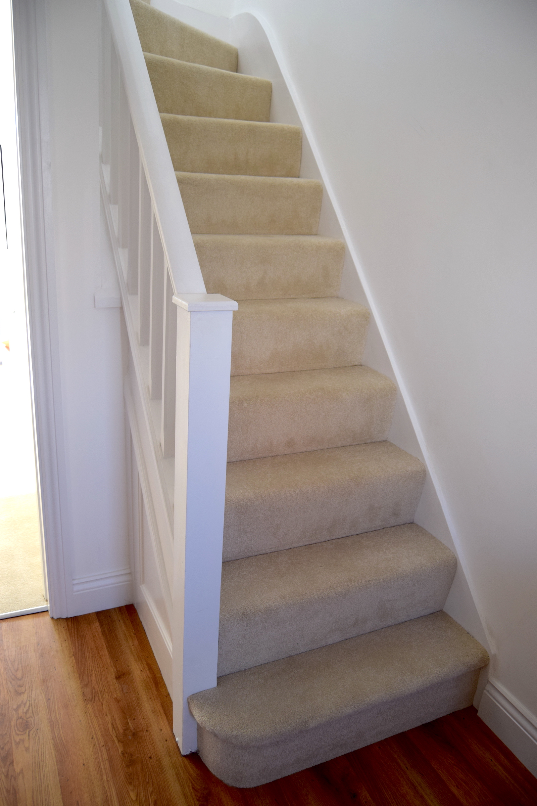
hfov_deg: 47.9
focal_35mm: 27
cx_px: 268
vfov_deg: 67.4
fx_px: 604
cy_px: 403
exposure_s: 1/60
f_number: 4
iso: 400
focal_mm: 18
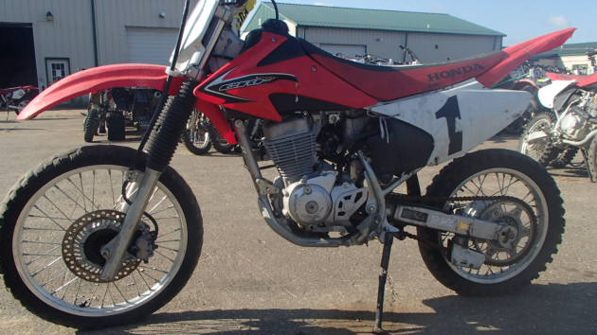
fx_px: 491
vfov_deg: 37.7
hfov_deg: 62.6
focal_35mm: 31
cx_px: 302
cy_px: 172
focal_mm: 5
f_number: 3.9
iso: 100
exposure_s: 1/500
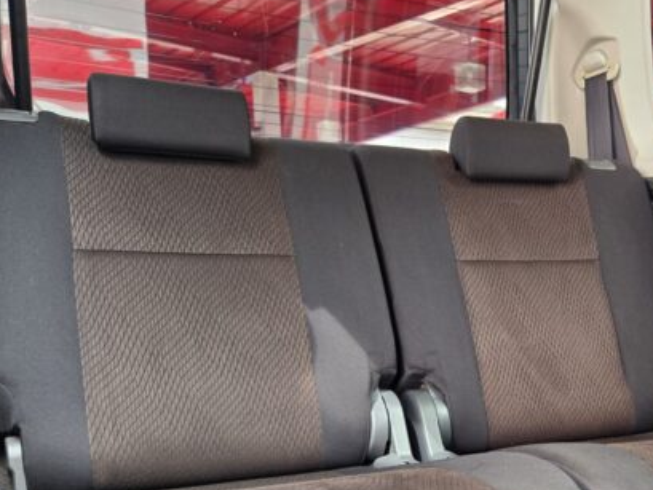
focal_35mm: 45
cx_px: 524
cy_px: 402
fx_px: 849
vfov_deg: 31.3
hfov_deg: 40.3
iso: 160
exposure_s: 1/180
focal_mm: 5.4
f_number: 1.8
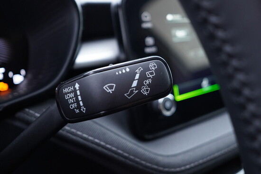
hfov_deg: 53.1
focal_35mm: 36
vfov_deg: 36.9
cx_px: 130
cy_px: 87
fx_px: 261
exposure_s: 1/40
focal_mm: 24
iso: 400
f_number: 2.8
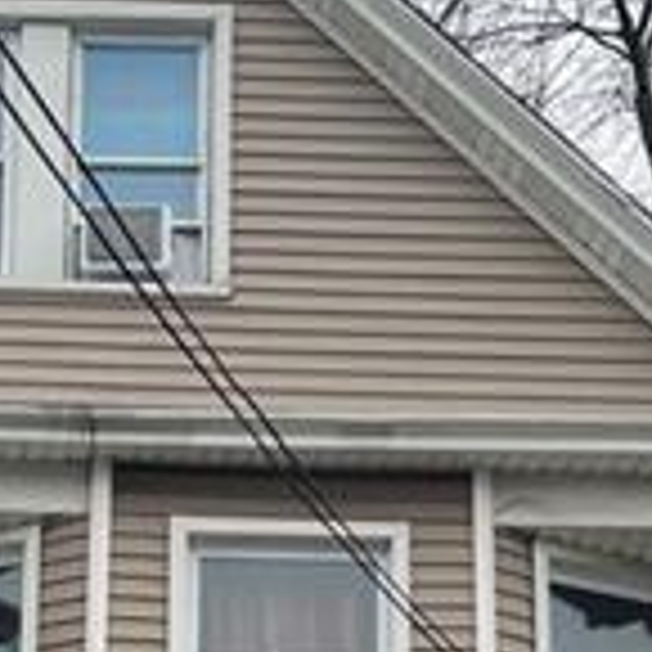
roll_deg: -1.5
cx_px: 63
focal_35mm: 122
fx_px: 2600
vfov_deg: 13.7
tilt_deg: +16.3
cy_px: 886
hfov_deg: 14.2
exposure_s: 1/887
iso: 50
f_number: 1.5
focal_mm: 5.7
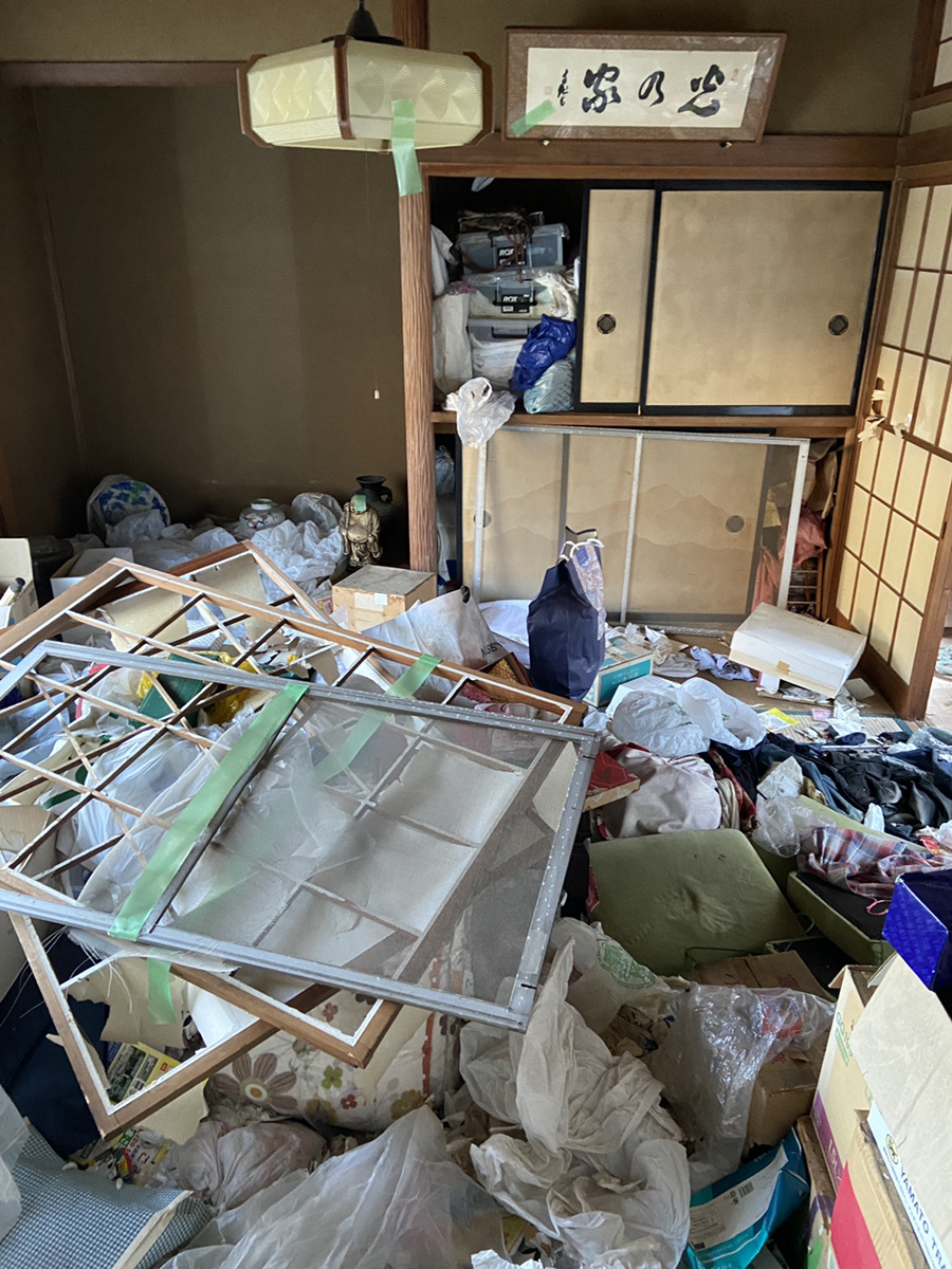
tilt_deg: -22.2
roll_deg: -0.8
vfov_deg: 67.3
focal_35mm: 26
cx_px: 476
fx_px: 953
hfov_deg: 53.1
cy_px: 634
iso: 500
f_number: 1.8
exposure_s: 1/60
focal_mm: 4.25
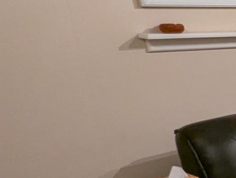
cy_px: 146
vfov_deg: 24.1
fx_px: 410
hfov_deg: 16.1
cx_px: 543
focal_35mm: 60
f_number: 2.2
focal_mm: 1.95
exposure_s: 1/30
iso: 198
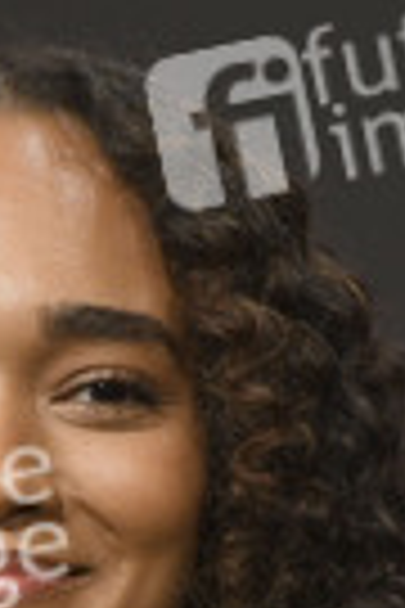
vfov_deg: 3.5
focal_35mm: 591
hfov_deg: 2.3
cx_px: -32
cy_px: 779
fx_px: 9972
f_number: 3.5
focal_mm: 200
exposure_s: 1/250
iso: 1250
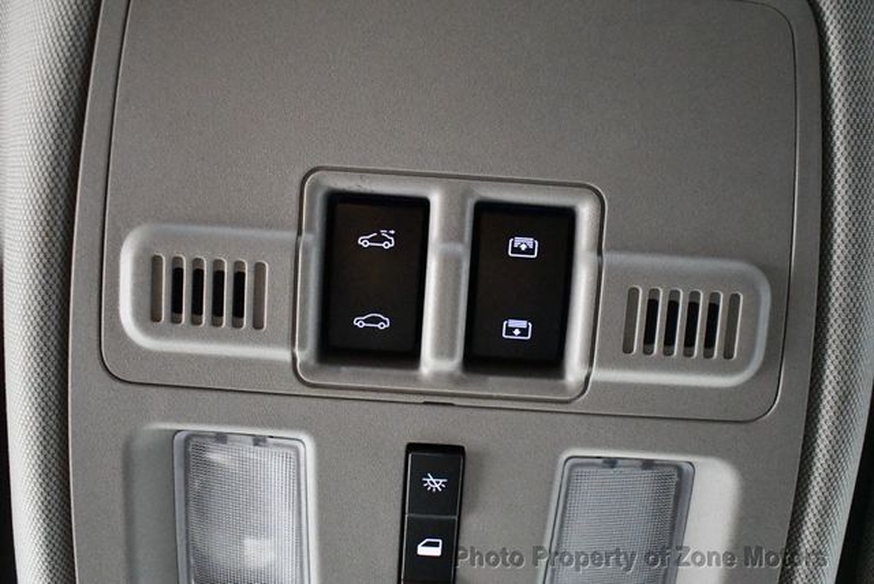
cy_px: 292
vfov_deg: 36.9
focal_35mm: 36
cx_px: 437
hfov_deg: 53.1
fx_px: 875
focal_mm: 18
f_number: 3.5
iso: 11400
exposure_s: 1/60
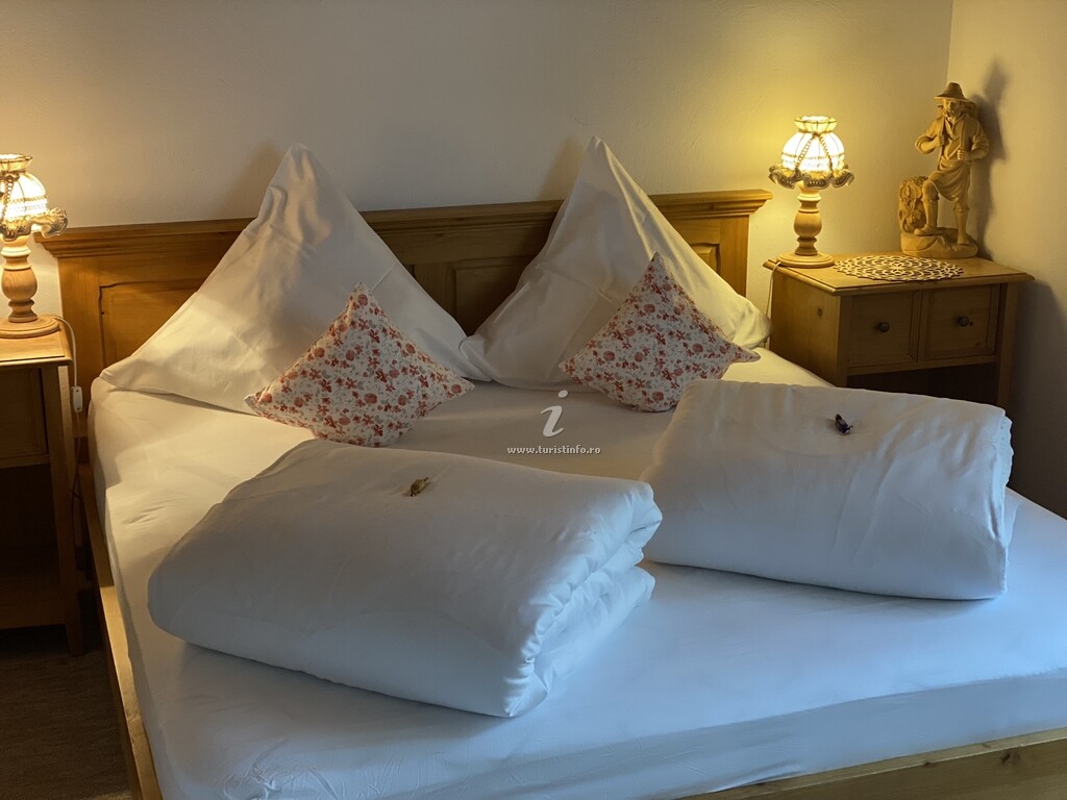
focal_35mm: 52
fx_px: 1603
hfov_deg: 36.8
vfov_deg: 28.0
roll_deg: -0.8
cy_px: 400
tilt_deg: -16.7
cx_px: 534
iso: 250
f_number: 2
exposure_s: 1/33
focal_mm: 6
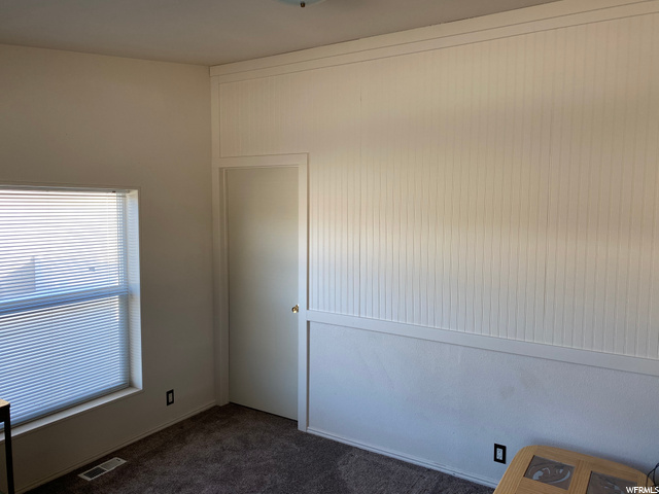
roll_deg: -0.1
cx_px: 330
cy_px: 247
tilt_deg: -4.3
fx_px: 495
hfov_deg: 67.3
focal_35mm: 26
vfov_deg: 53.1
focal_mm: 4.25
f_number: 1.8
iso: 80
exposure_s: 1/122
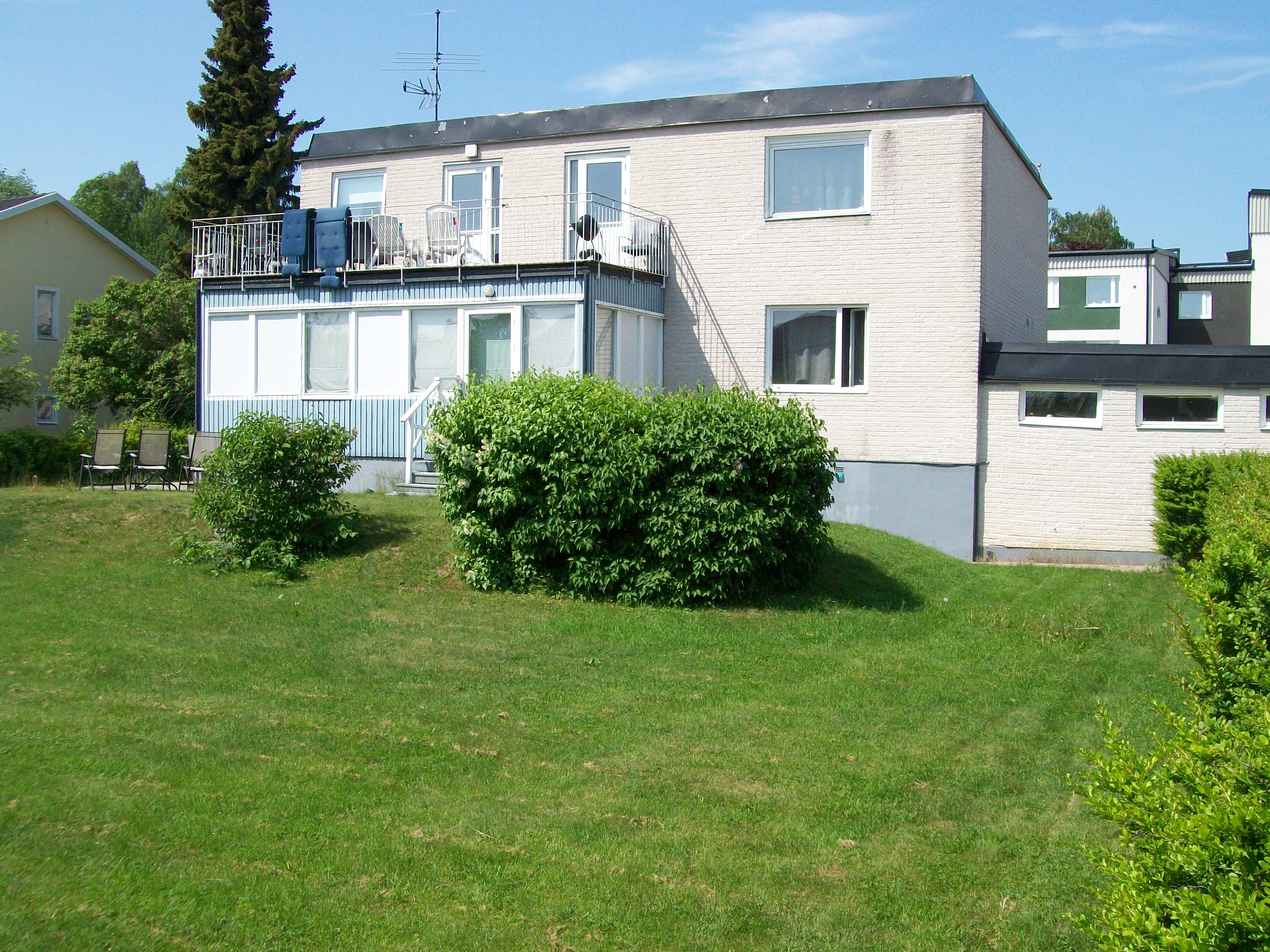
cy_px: 476
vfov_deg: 39.7
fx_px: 1321
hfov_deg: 51.4
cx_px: 635
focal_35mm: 36
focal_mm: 6
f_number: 4.8
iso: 64
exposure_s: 1/320
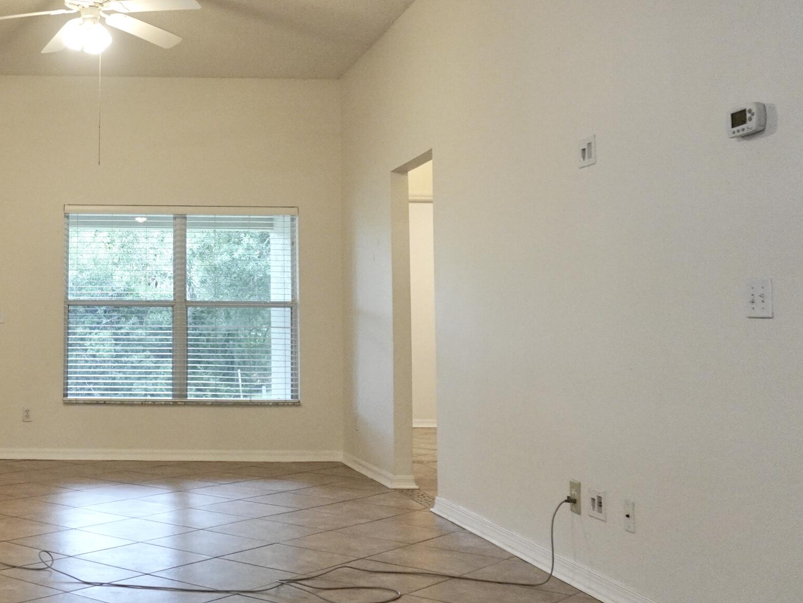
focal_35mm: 45
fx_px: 1044
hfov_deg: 39.4
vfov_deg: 32.1
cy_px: 241
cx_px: 101
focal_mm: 16
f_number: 4
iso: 1600
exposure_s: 1/160
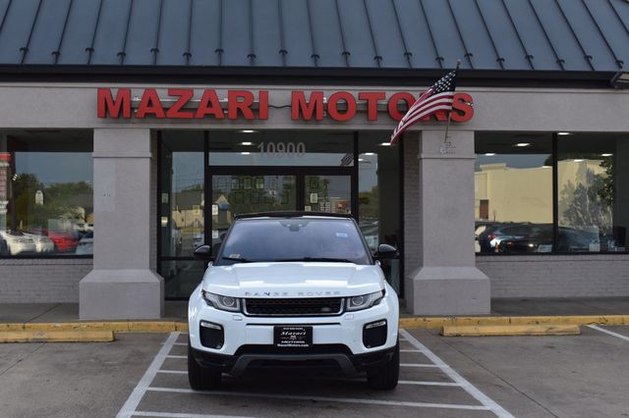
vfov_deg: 28.0
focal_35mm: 48
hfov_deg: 41.1
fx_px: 838
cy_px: 209
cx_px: 314
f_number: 10
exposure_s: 1/320
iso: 400
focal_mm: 32
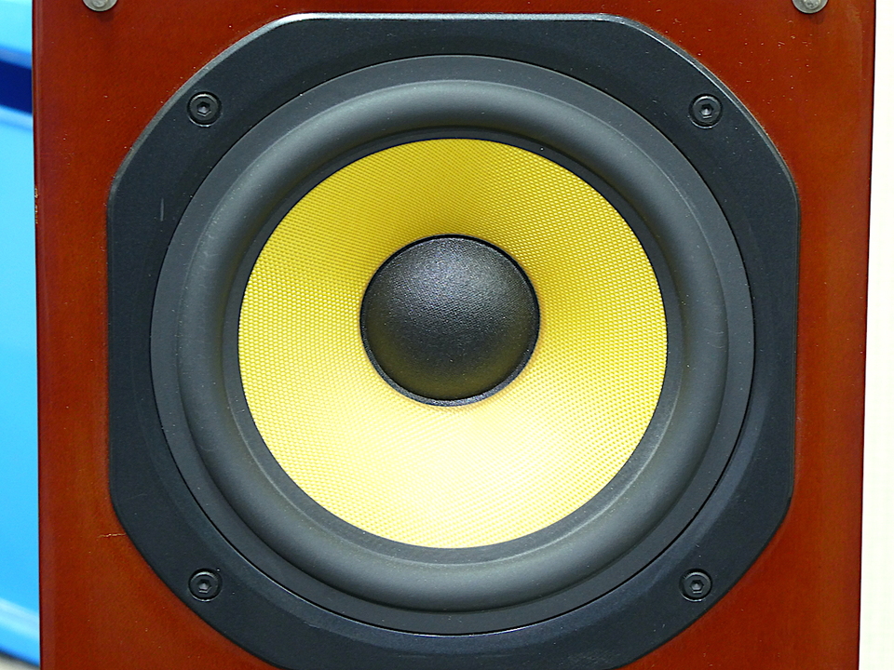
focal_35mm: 214
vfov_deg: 6.9
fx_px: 5527
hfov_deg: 9.2
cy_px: 335
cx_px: 447
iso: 200
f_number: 5.6
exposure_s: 1/1.3
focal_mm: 38.4
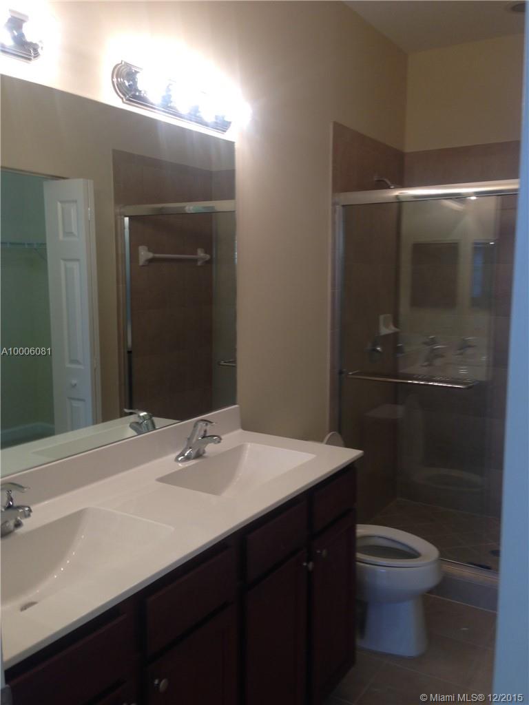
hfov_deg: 42.9
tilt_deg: -2.8
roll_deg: +0.2
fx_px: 672
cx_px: 264
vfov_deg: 55.4
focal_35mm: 33
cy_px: 352
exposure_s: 1/30
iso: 50
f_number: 2.4
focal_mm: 4.12
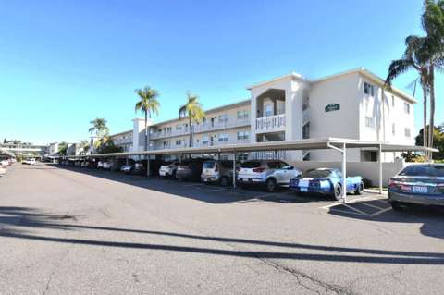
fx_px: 240
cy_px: 148
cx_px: 222
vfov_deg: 63.1
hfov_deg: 85.5
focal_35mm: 20
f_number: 10
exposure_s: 1/400
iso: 200
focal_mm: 13
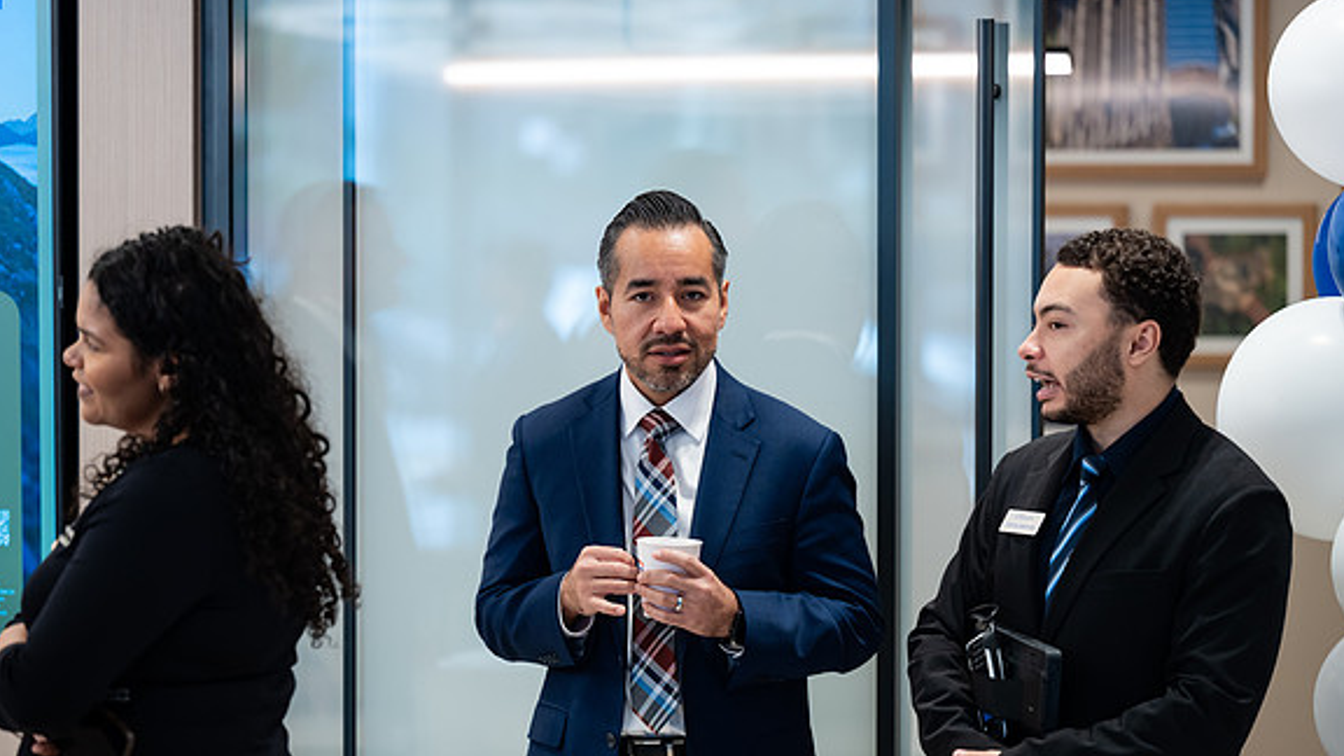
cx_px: 672
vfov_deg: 9.2
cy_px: 442
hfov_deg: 16.3
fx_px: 4704
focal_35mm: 132
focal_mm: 125
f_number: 3.2
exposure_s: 1/200
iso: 800
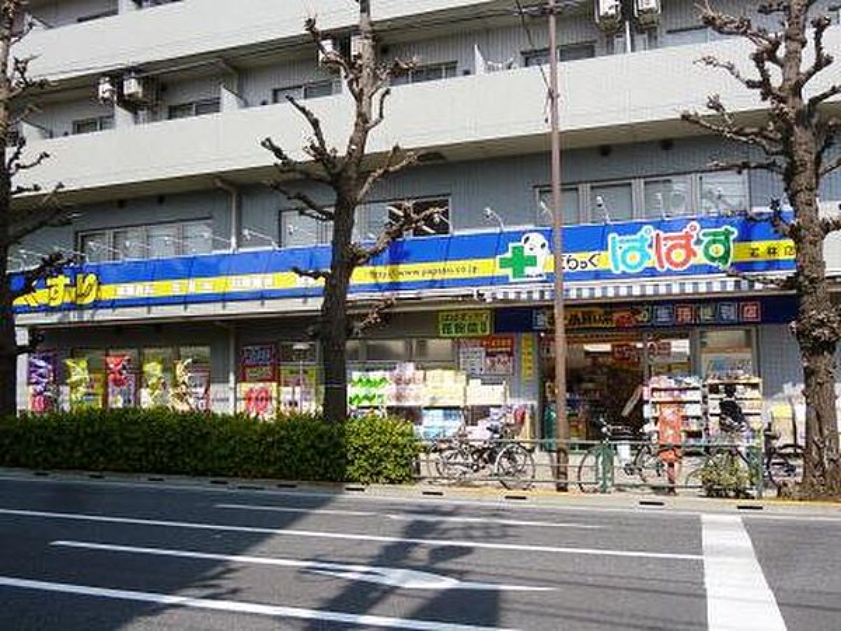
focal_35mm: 31
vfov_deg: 45.4
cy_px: 316
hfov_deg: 58.4
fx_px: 753
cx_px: 420
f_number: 2.8
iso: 100
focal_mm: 5.6
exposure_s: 1/800
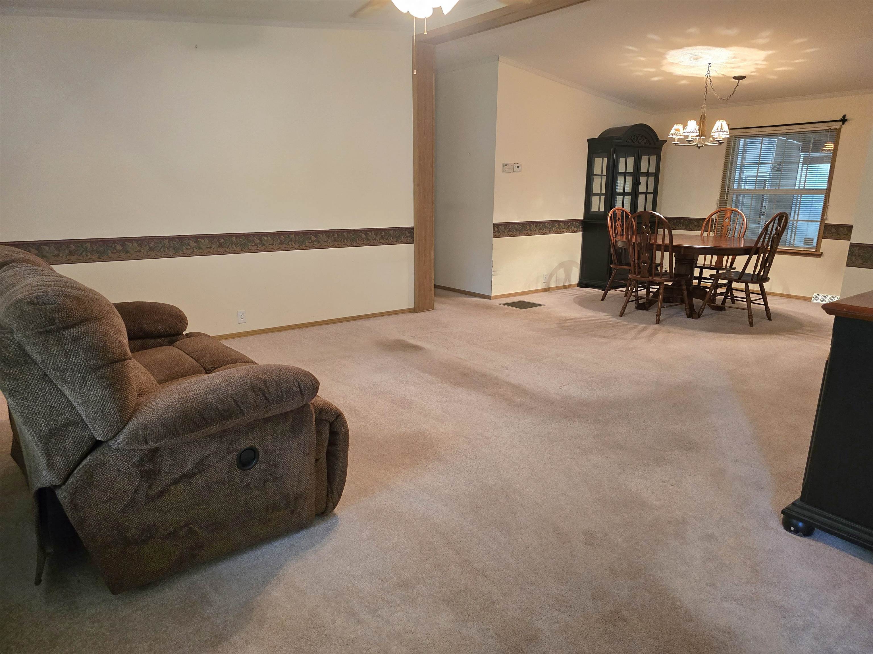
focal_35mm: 23
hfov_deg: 73.9
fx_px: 580
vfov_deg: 58.9
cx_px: 436
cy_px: 327
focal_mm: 6.3
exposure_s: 1/120
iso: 640
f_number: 1.7
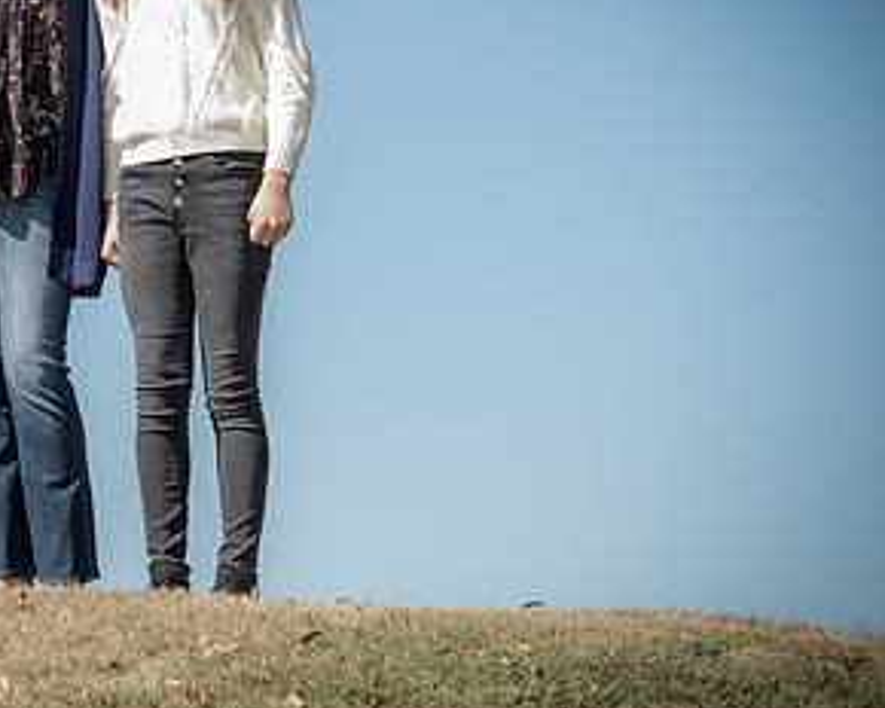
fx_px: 7858
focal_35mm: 300
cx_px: 24
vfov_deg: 5.2
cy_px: 269
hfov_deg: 6.4
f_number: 5
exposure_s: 1/250
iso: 50
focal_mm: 160
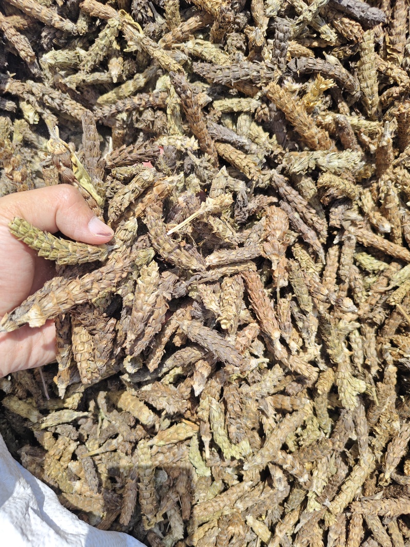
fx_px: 363
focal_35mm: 23
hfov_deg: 58.9
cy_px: 274
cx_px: 205
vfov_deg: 73.9
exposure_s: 1/1427
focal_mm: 5.56
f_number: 1.88
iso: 319
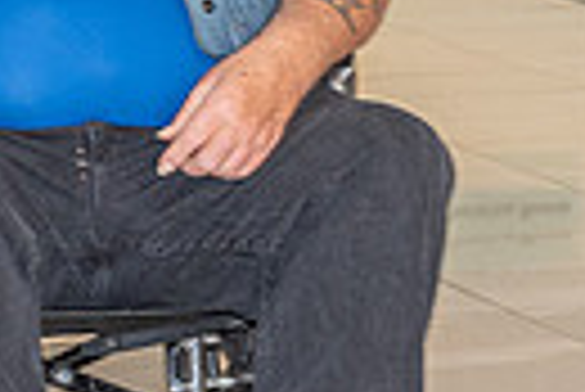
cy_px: -242
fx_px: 4425
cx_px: -2
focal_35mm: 272
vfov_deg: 5.0
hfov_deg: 7.5
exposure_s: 1/60
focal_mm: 50
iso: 640
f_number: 4.5
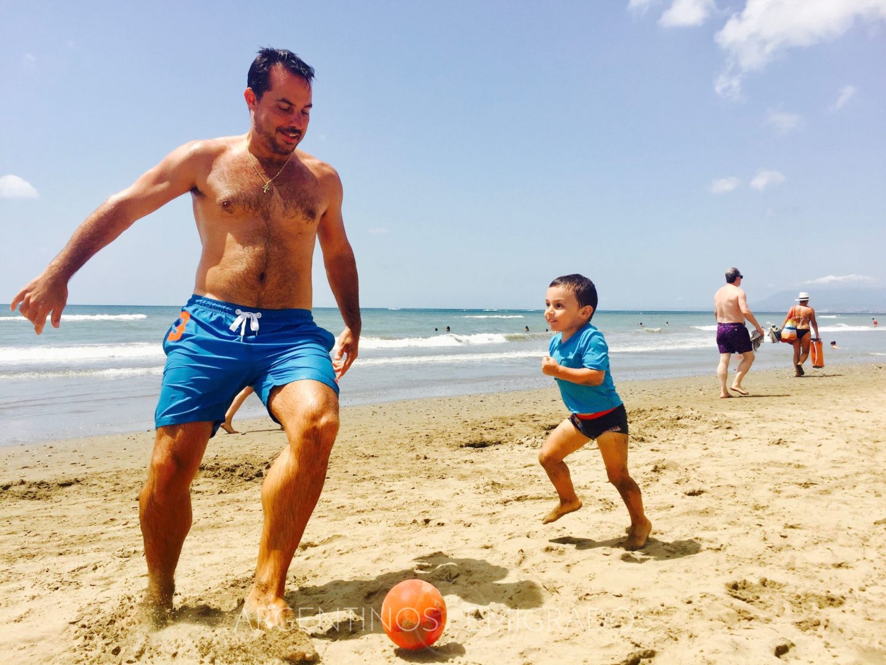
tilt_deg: -2.4
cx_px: 443
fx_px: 742
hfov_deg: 61.7
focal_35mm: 29
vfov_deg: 48.2
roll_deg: -2.0
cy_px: 332
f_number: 2.2
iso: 32
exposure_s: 1/2825
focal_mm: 4.15
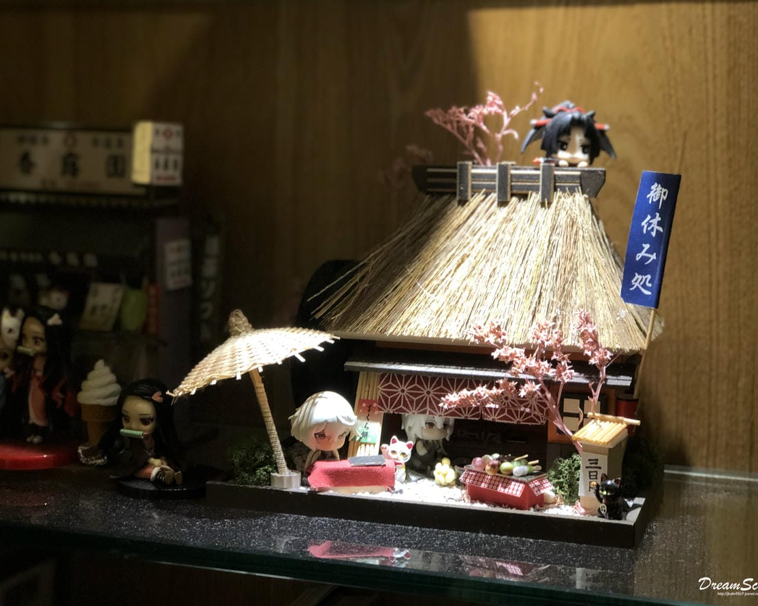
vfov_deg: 25.4
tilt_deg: -8.2
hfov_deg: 31.5
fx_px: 1346
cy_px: 302
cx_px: 394
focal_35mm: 60
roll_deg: -1.4
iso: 125
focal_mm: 6.6
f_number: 2.8
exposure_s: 1/30
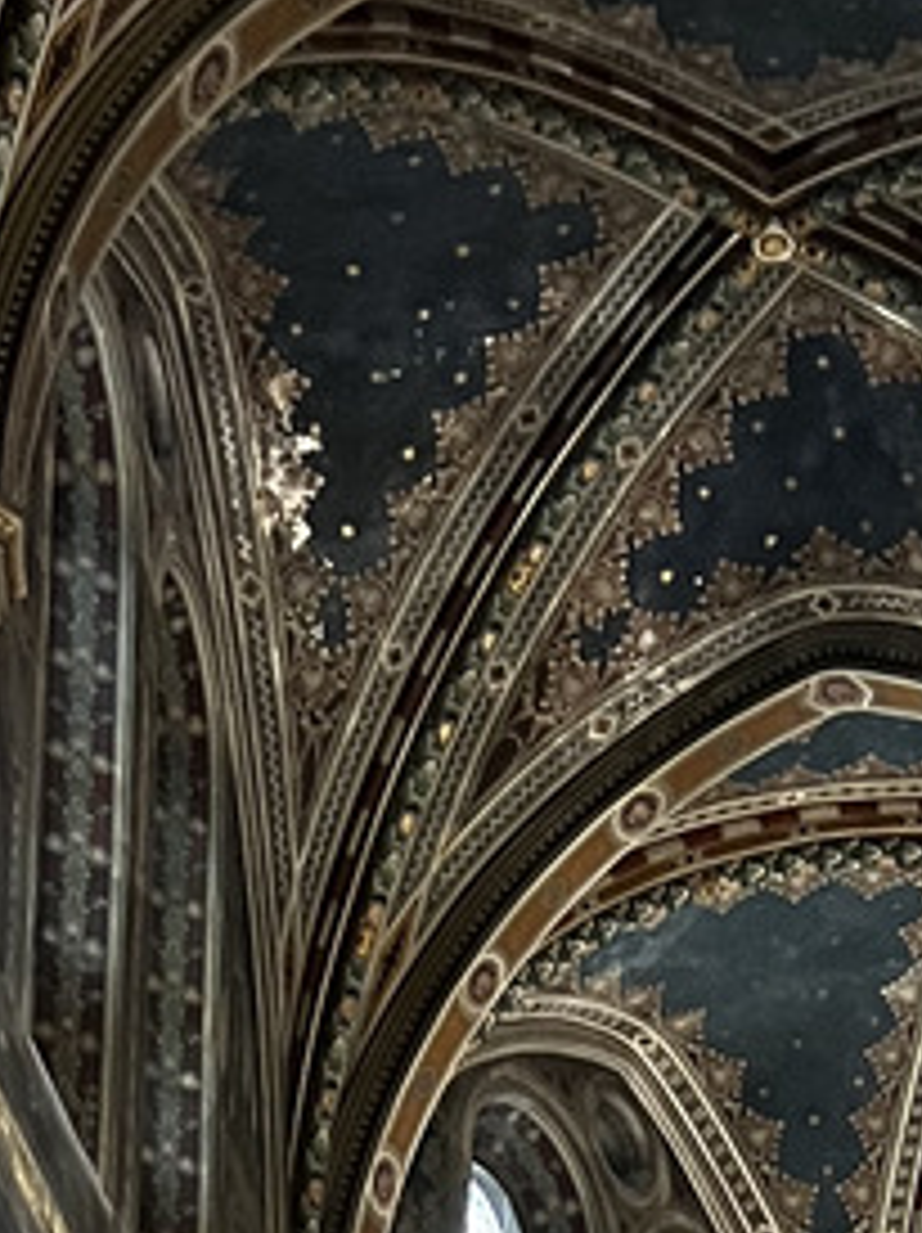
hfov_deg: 12.8
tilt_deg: +13.9
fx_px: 4055
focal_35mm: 114
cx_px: 882
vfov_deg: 14.3
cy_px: 2506
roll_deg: -0.3
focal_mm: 5.7
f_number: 1.5
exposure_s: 1/33
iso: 400
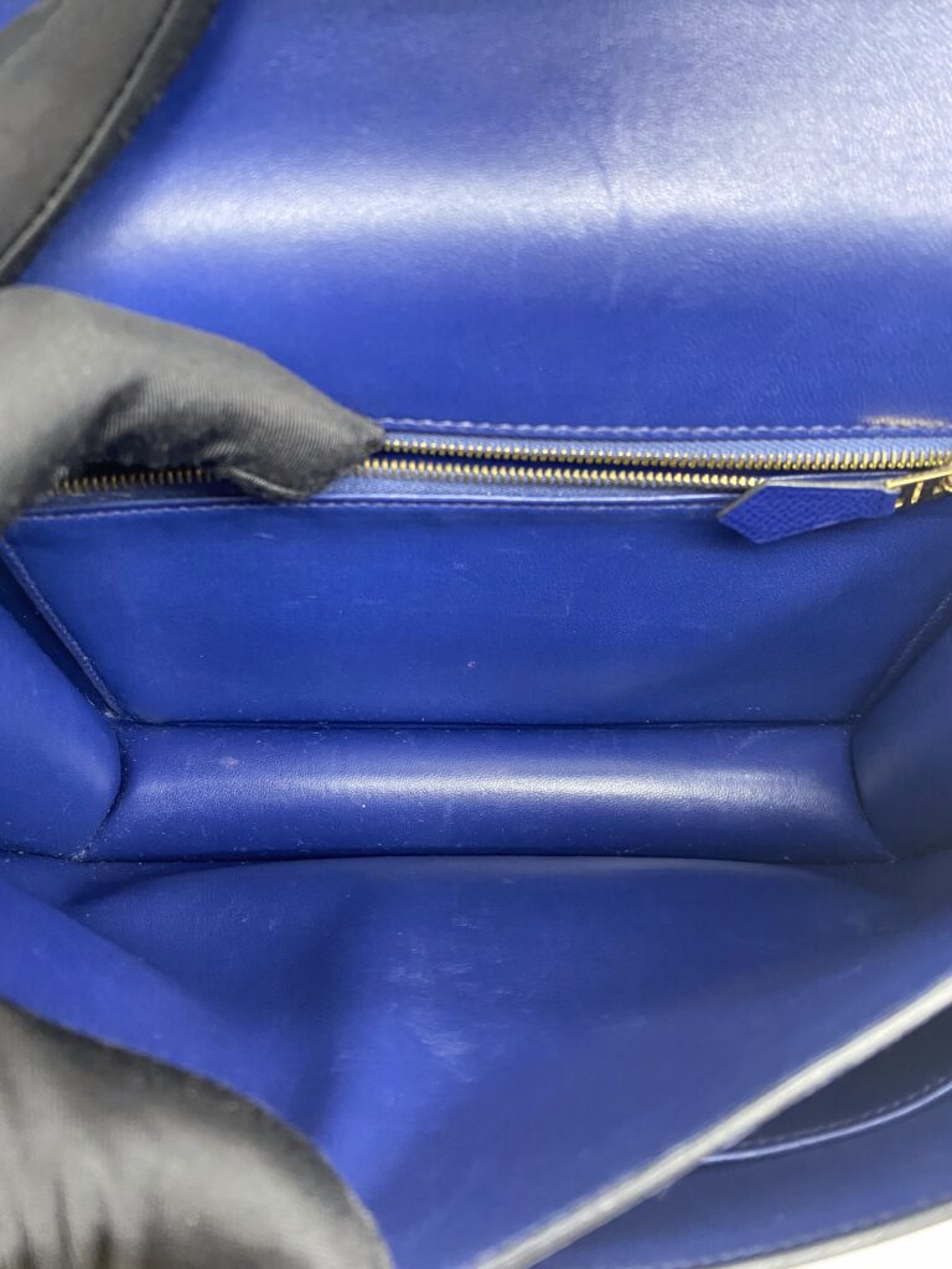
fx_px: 953
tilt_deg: -63.7
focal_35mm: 26
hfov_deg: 53.1
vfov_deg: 67.3
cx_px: 476
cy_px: 634
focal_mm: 4.25
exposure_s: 1/50
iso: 500
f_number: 1.8
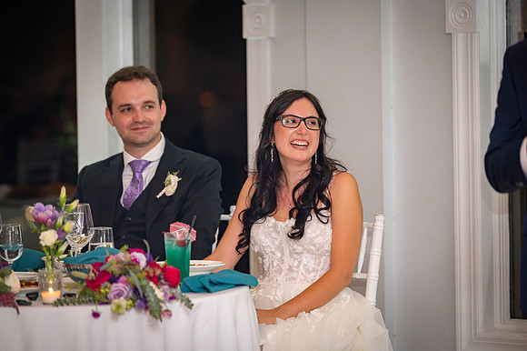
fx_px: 2414
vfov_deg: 8.3
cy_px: 176
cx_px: 264
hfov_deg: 12.5
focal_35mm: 165
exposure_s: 1/160
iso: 640
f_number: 2.8
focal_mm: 165
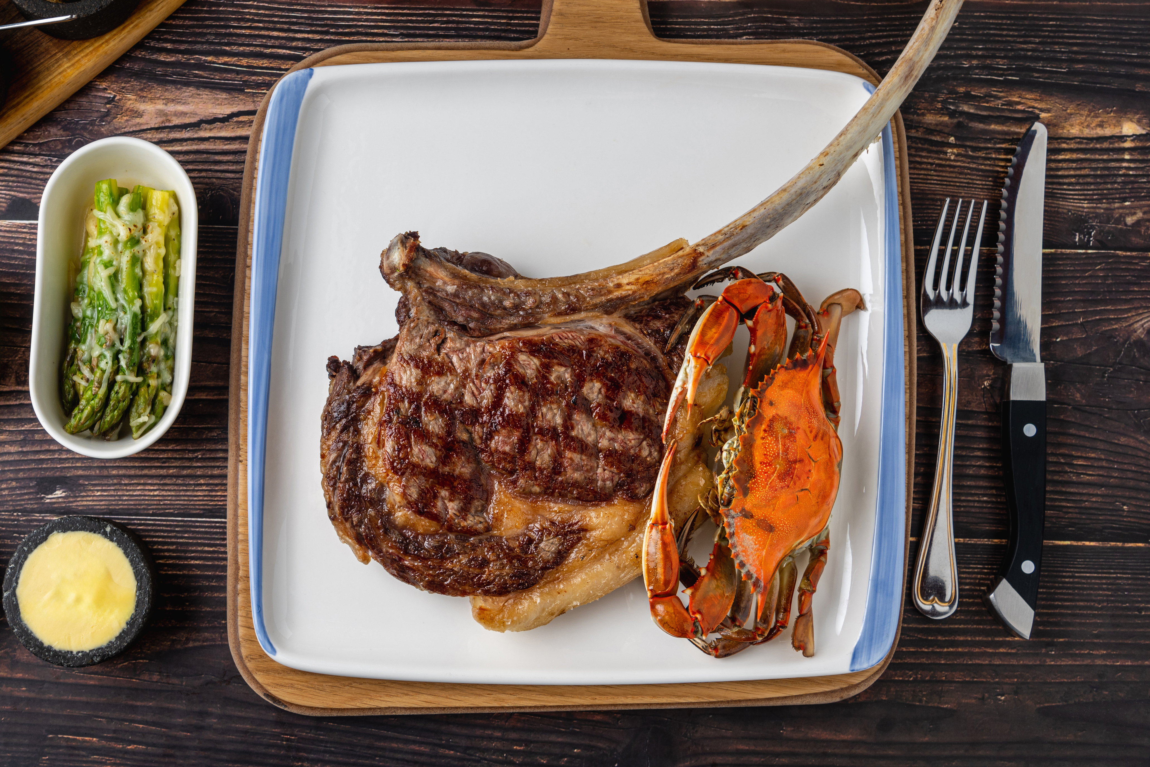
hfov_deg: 41.1
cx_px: 575
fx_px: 1533
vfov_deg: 28.1
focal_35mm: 48
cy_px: 384
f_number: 9
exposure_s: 1/200
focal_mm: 48
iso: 100
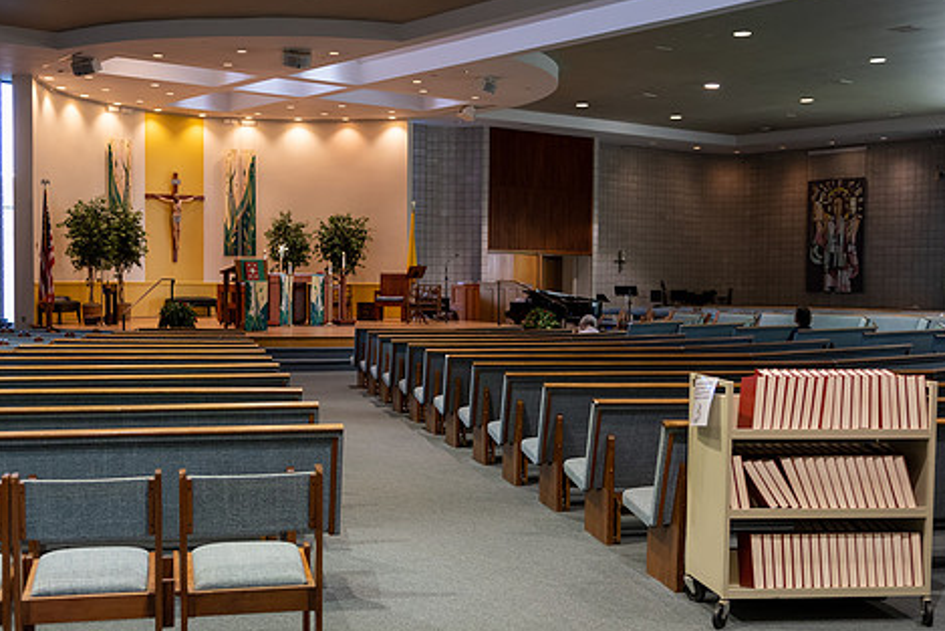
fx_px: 1208
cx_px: 393
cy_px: 331
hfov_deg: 42.6
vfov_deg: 29.3
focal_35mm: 46
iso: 720
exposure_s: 1/80
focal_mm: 23
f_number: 2.8
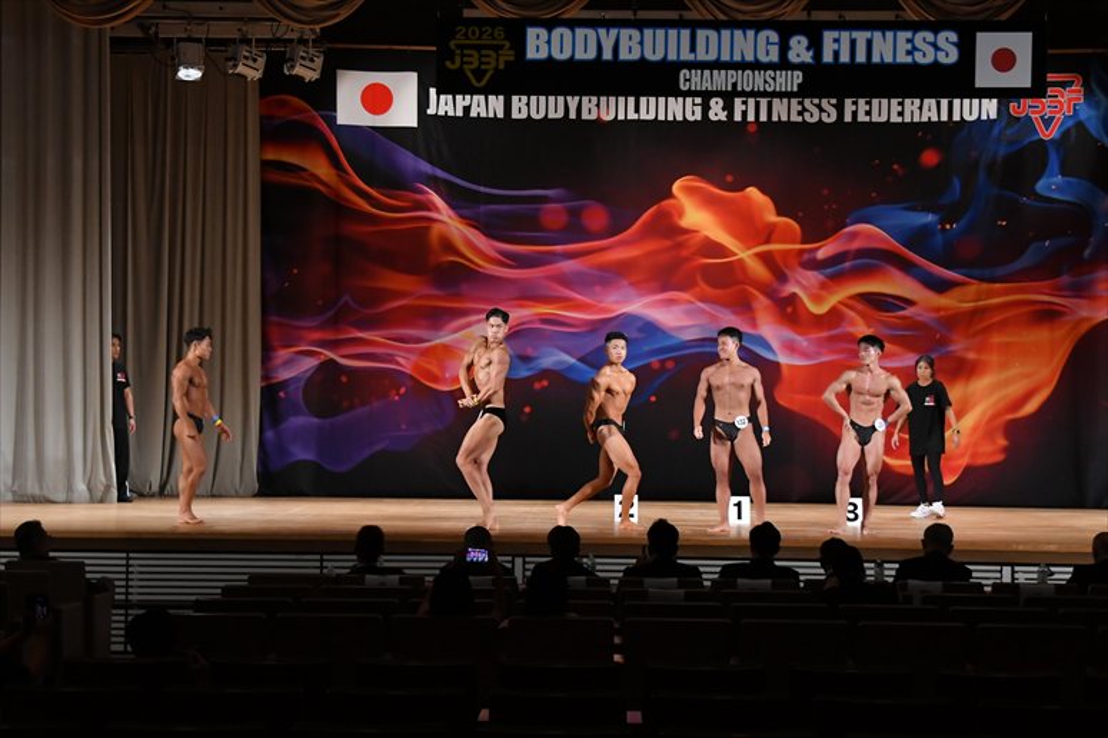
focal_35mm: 72
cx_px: 554
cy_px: 369
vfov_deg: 18.9
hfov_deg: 28.1
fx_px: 2215
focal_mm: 48
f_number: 5.6
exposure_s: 1/400
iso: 3200
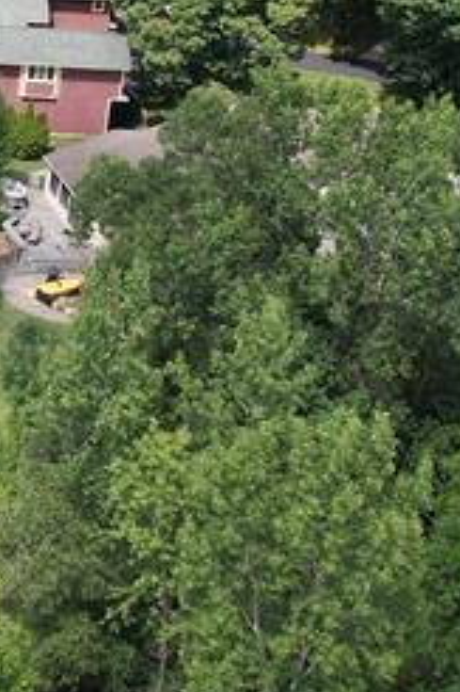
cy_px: 147
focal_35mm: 92
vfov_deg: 21.9
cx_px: -460
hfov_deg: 12.9
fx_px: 1766
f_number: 2.8
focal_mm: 8.38
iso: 140
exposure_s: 1/1000
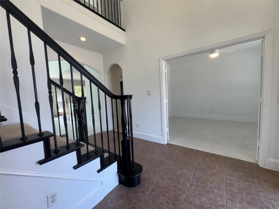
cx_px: 140
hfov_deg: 102.1
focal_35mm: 14
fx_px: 113
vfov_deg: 85.7
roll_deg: +2.6
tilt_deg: -4.7
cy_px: 104
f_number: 2.2
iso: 40
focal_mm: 2.22
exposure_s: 1/122
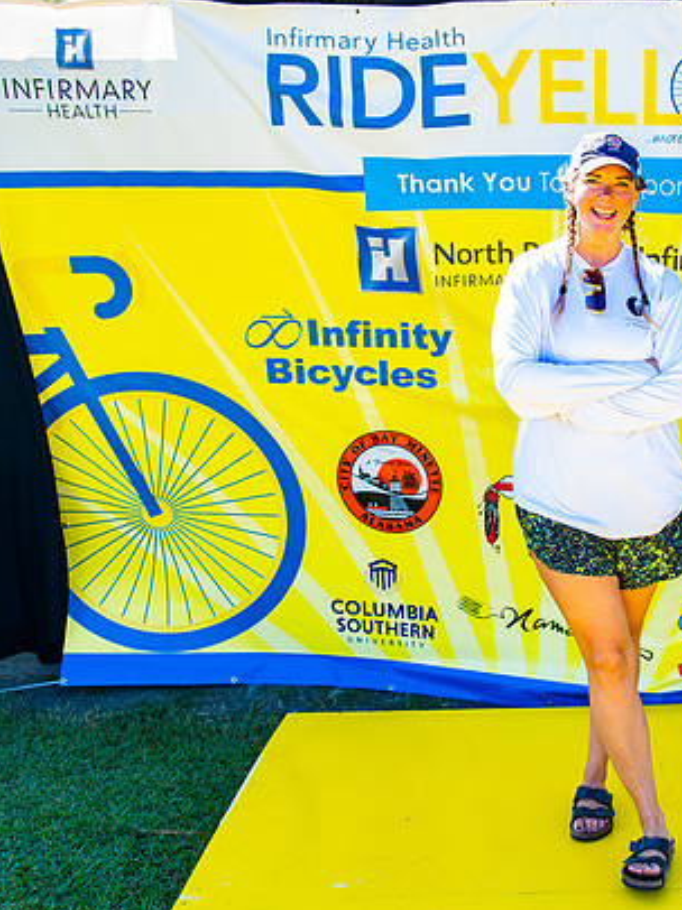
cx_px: 638
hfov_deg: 31.7
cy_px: 450
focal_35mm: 43
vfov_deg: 43.9
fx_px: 1131
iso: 100
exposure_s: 1/200
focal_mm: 26
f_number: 2.8
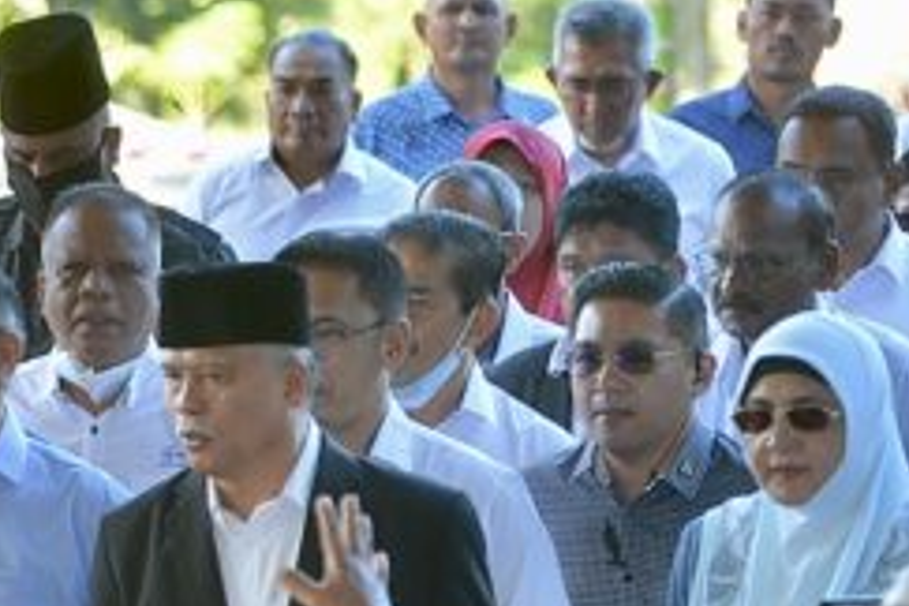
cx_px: -249
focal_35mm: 335
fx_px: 8458
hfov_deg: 6.1
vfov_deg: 4.1
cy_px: 675
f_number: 3.2
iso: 250
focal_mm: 110
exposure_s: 1/160
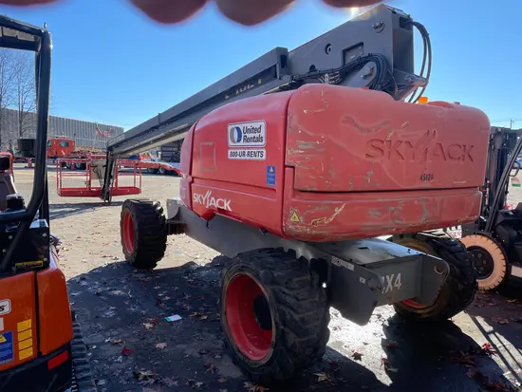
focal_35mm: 26
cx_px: 261
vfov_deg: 53.1
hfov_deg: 67.3
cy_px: 196
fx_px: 392
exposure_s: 1/1208
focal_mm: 4.2
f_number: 1.6
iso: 50
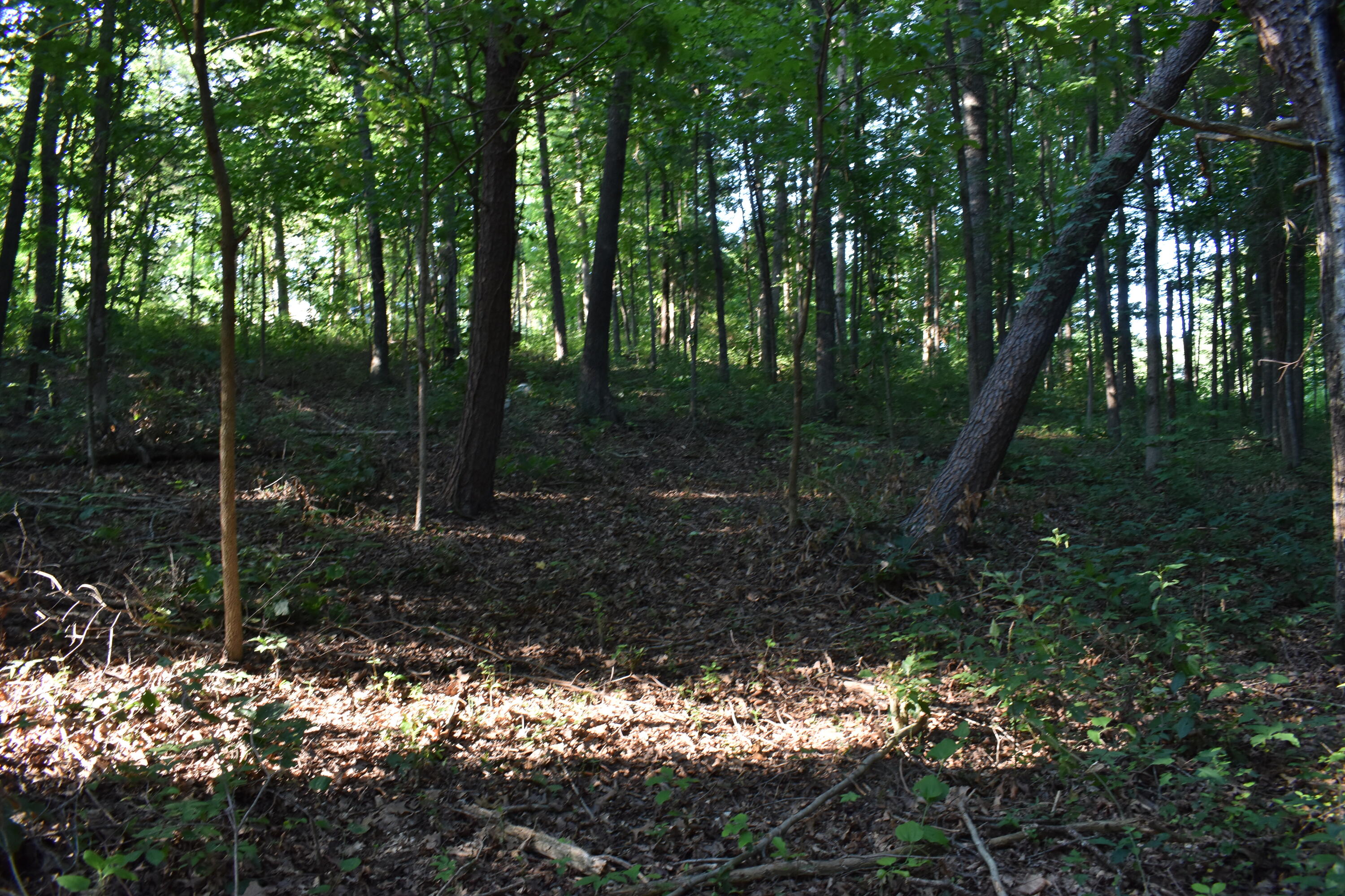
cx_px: 672
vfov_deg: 47.9
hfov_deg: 67.4
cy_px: 448
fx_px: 1009
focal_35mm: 27
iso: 640
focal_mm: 18
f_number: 5.6
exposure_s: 1/60
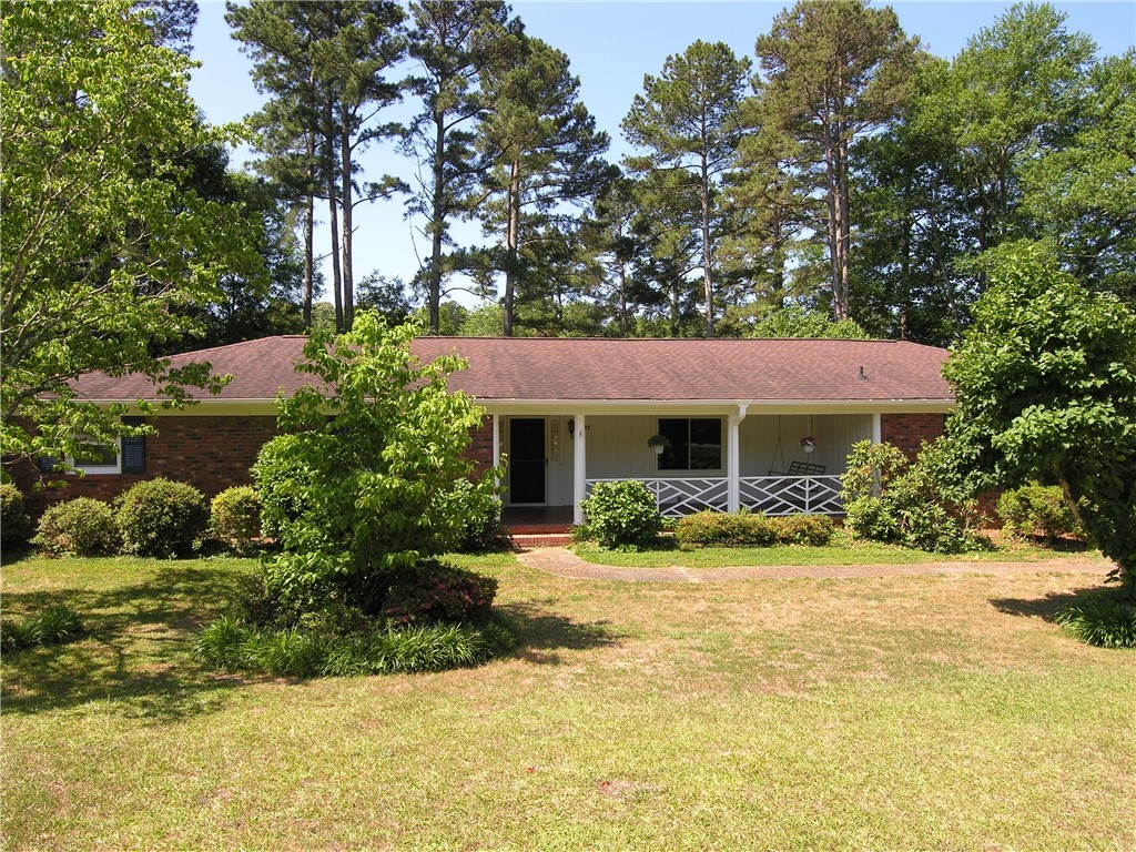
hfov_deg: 71.6
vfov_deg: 56.8
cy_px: 426
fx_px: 788
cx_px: 568
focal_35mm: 24
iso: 50
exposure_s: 1/169
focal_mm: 6.1
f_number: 4.5
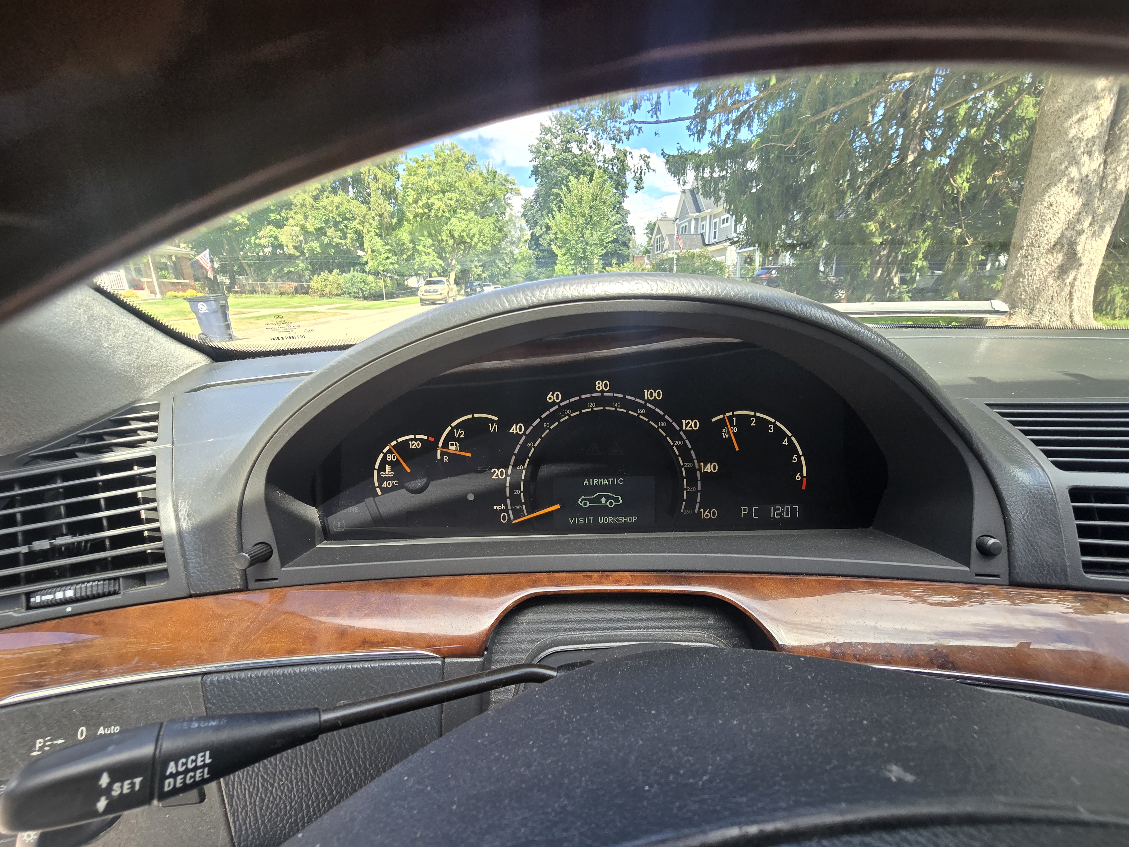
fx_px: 424
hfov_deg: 106.2
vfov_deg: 89.9
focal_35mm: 13
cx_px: 564
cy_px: 424
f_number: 2.2
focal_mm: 2.2
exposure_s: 1/154
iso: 50
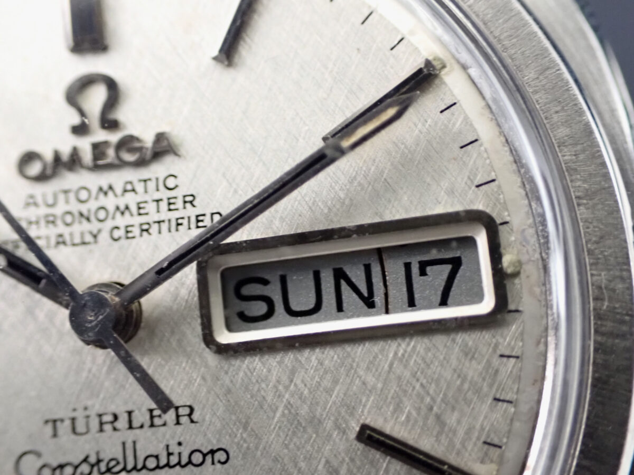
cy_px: 238
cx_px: 317
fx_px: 989
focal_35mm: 54
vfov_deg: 27.0
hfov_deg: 35.5
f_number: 3.3
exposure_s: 1/50
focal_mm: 9.65
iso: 1250
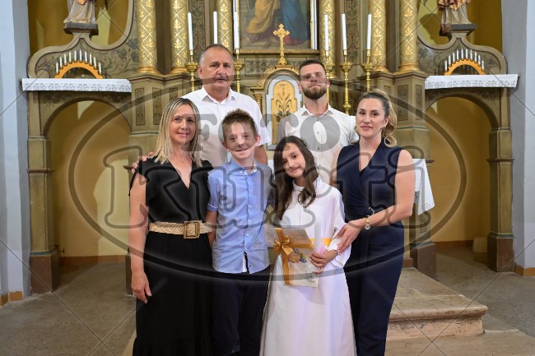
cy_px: 178
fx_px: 453
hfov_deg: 61.1
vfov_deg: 42.9
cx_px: 268
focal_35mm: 30
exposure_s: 1/125
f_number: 4.5
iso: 5000
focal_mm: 30.5
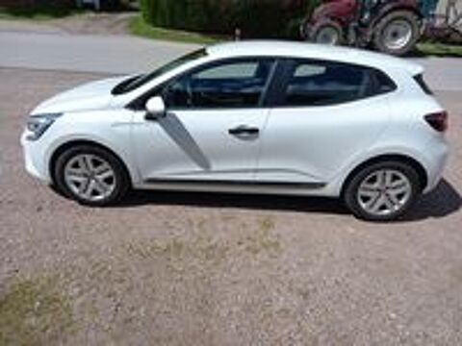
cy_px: 173
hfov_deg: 69.4
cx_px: 231
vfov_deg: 54.9
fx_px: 334
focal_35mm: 25
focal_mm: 4.6
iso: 25
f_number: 2
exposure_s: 1/1133
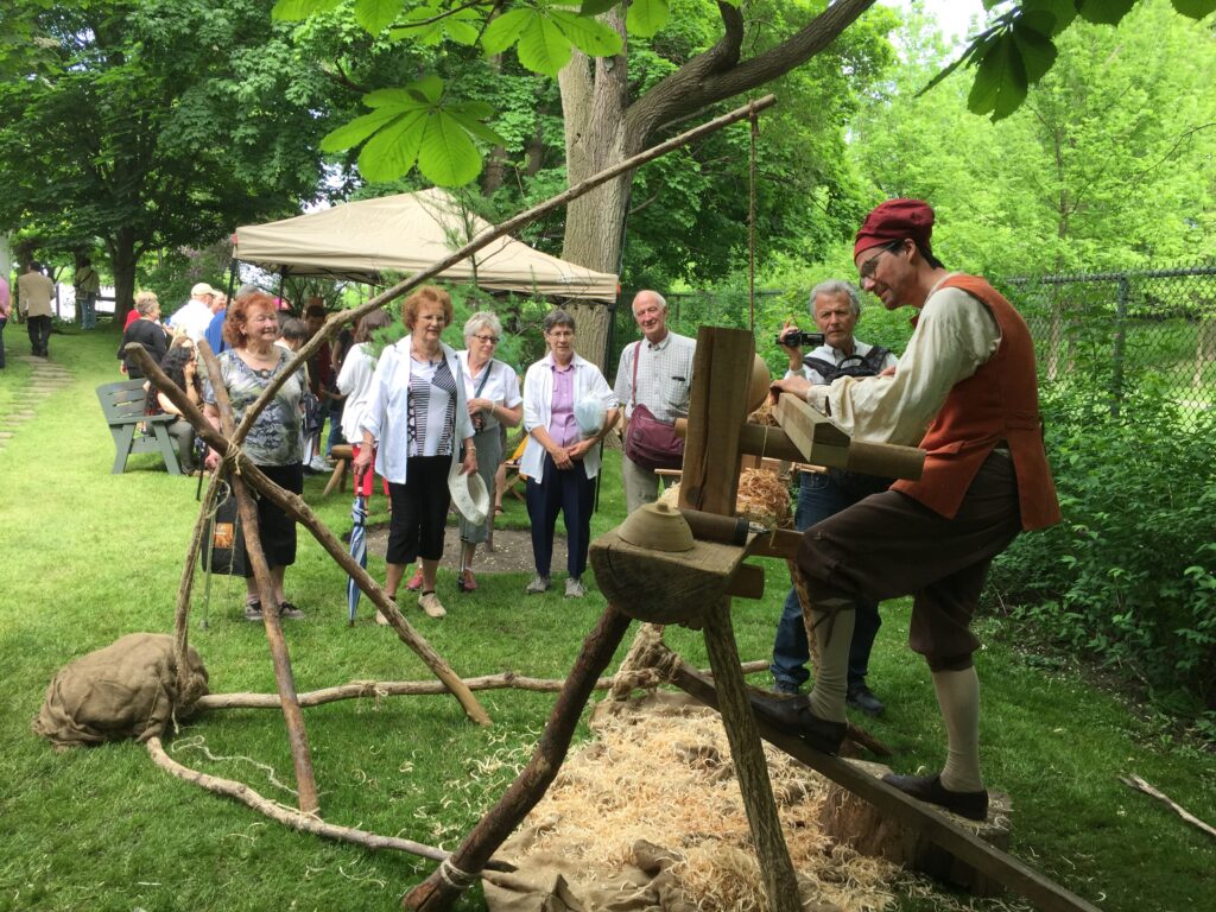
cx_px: 608
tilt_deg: -6.2
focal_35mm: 29
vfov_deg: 48.2
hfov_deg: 61.7
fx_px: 1019
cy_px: 456
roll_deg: -1.6
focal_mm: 4.15
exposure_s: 1/238
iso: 32
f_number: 2.2
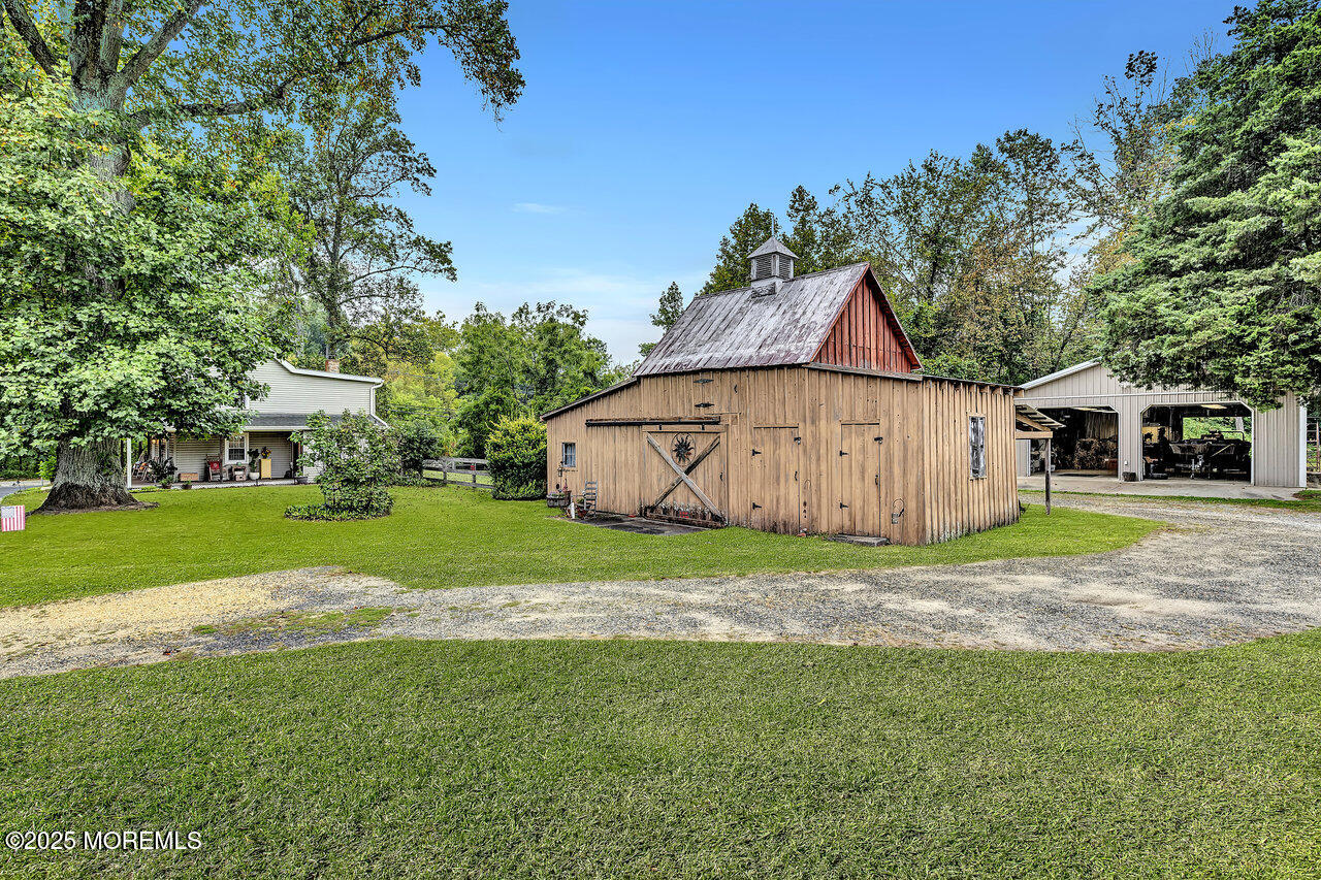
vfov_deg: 67.4
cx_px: 660
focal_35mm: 18
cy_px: 440
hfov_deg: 90.0
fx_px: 660
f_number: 8
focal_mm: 18
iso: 200
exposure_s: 1/160
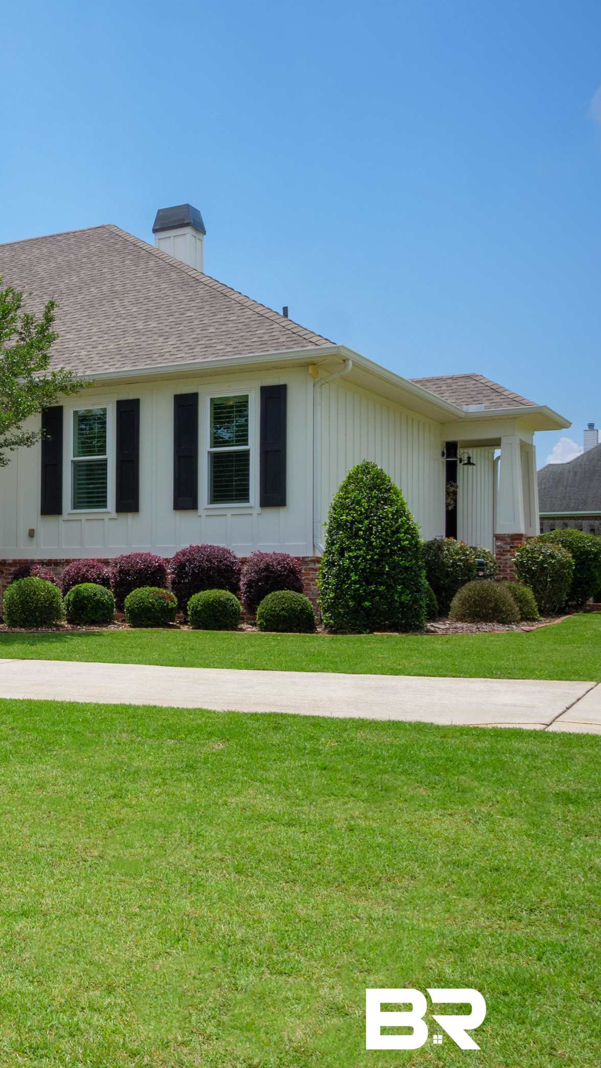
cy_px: 569
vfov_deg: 45.4
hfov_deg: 23.6
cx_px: -166
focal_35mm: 45
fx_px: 1275
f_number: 13
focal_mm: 14
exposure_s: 1/400
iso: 250
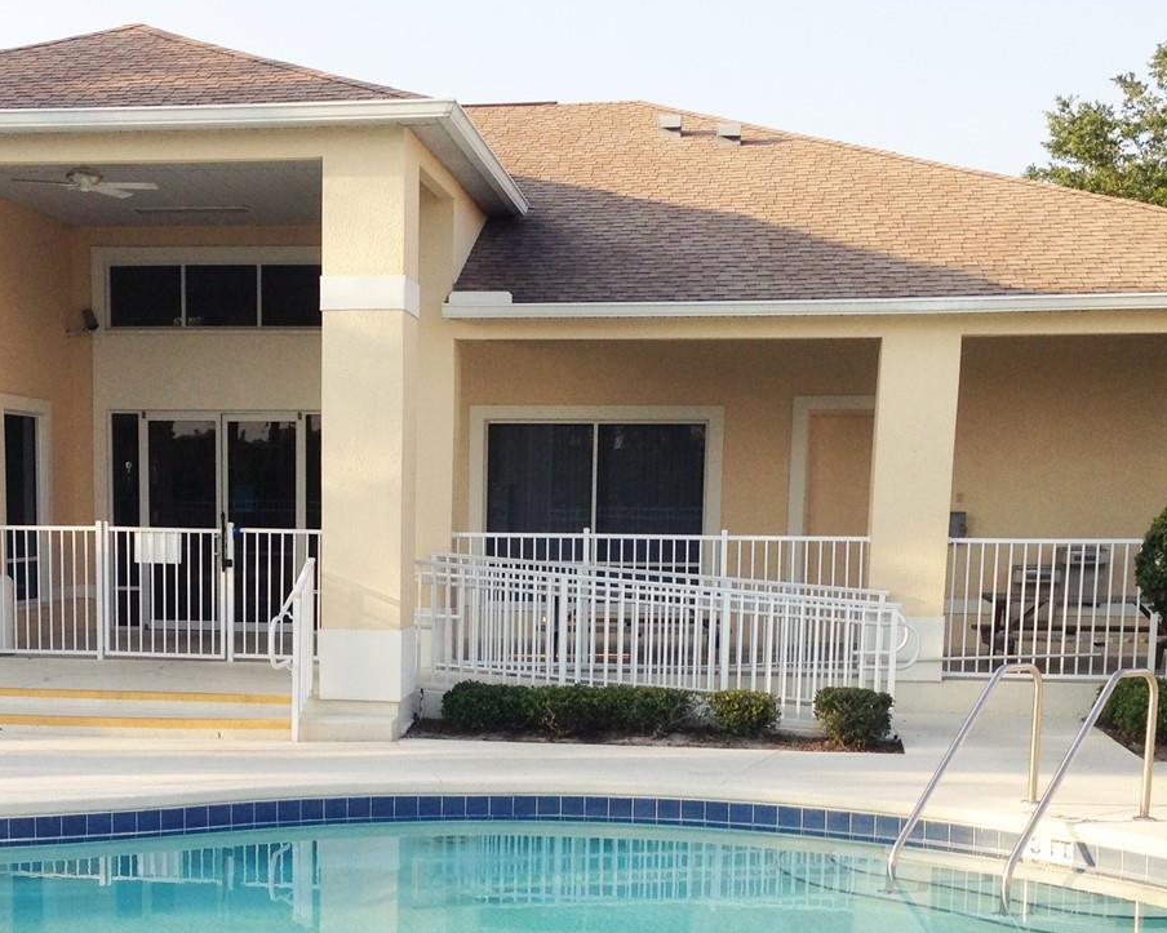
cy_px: 739
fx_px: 1968
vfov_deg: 26.2
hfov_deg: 32.8
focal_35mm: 57
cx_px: 411
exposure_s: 1/589
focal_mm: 4.12
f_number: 2.4
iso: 50
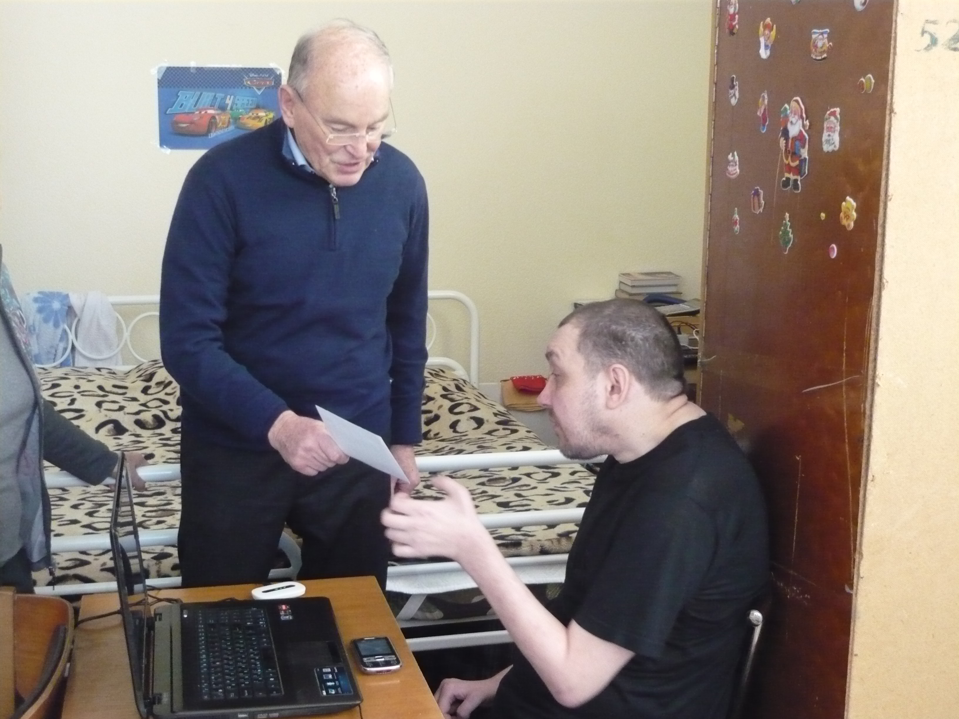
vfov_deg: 32.9
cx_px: 480
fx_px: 1219
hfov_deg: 42.9
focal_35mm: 44
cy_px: 360
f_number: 3
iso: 800
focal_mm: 7.2
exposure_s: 1/50
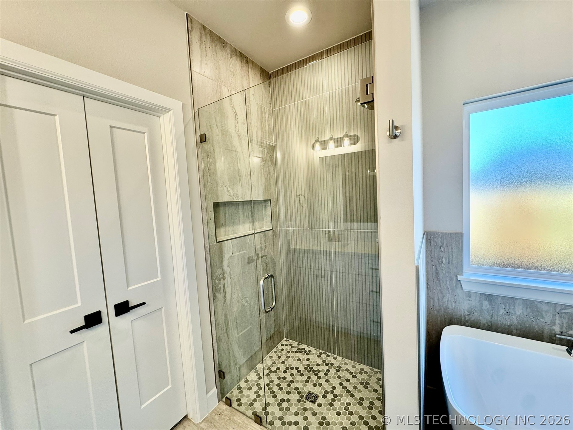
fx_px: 232
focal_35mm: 14
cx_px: 286
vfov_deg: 85.7
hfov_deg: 102.1
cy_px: 215
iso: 160
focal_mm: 2.22
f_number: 2.2
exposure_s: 1/120
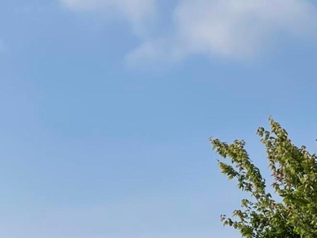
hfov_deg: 16.0
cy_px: 294
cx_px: -49
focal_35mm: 119
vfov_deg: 12.1
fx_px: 1090
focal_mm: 4.2
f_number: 1.6
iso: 32
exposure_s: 1/4831
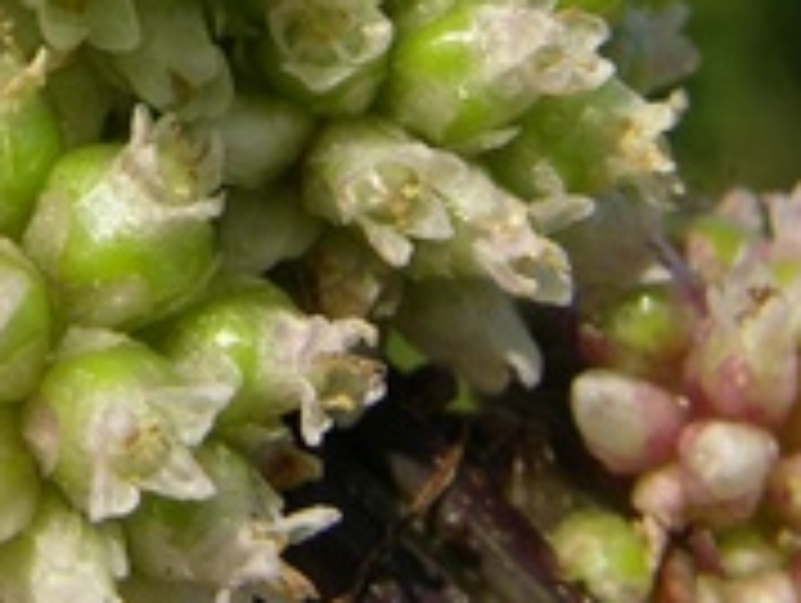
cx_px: -22
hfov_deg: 10.1
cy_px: -40
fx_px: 4495
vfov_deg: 7.6
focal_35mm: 194
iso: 50
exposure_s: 1/183
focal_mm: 13.7
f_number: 7.7
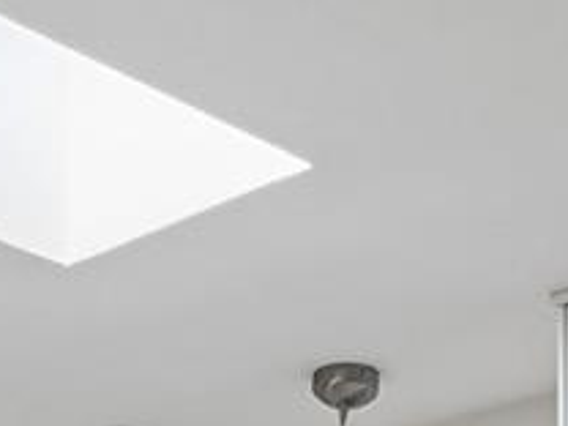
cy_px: 1060
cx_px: 183
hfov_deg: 15.6
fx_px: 2067
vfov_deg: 10.1
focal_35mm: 126
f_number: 10
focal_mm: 17
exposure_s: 1/50
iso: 400
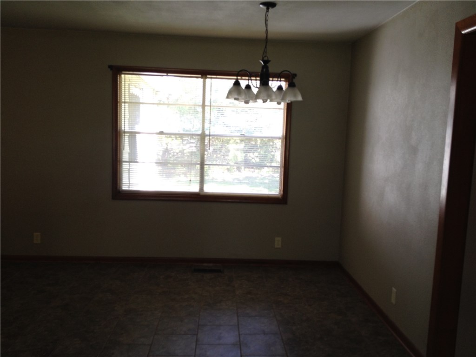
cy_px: 178
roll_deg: -0.7
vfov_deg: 40.7
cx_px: 238
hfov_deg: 52.6
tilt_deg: -9.3
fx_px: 481
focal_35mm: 35
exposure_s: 1/40
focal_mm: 4.28
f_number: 2.4
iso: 50
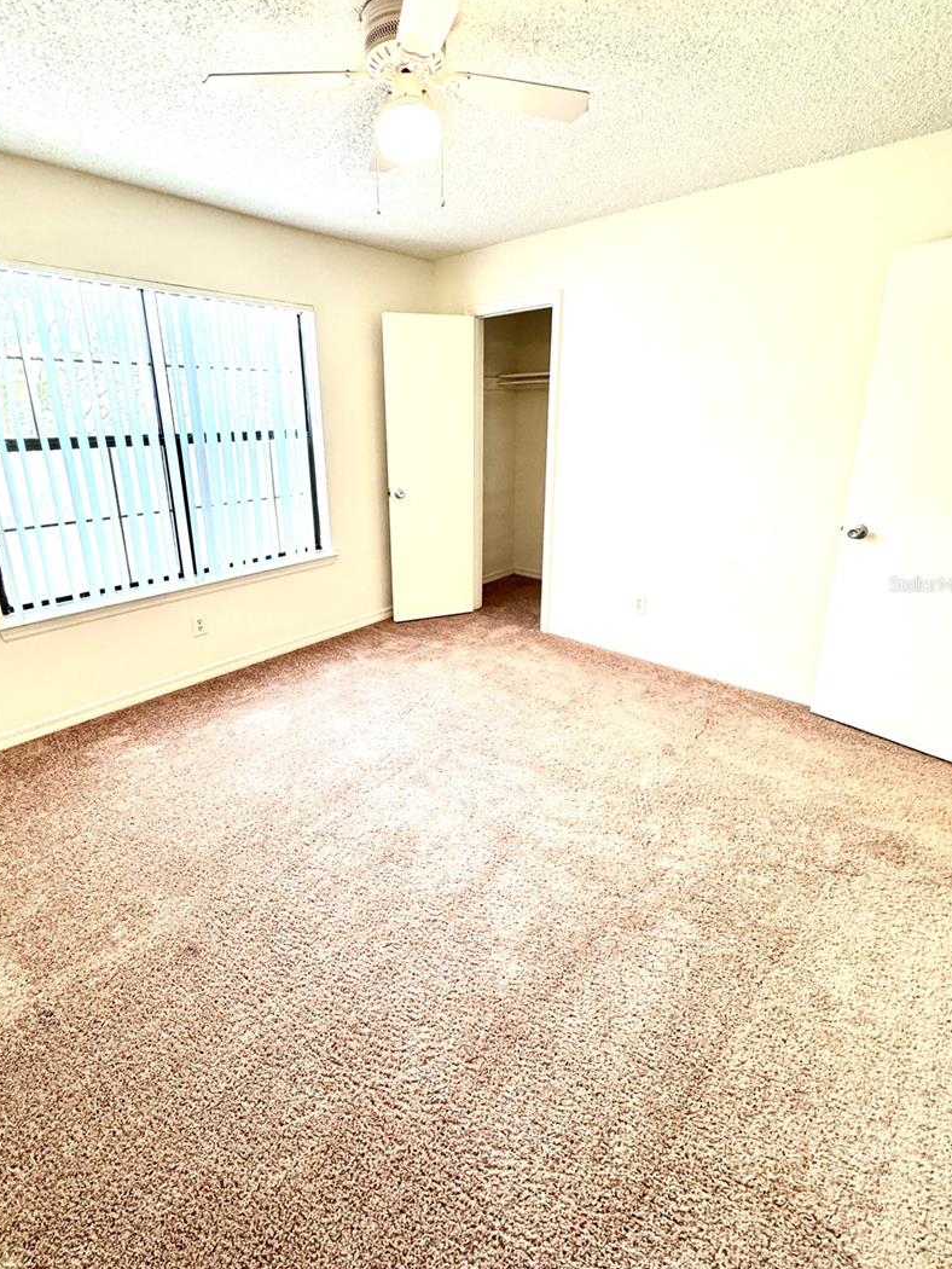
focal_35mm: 16
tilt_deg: -16.3
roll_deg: +2.3
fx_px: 586
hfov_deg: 77.9
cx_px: 431
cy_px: 584
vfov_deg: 94.3
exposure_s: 1/120
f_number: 2.2
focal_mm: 2.22
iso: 250
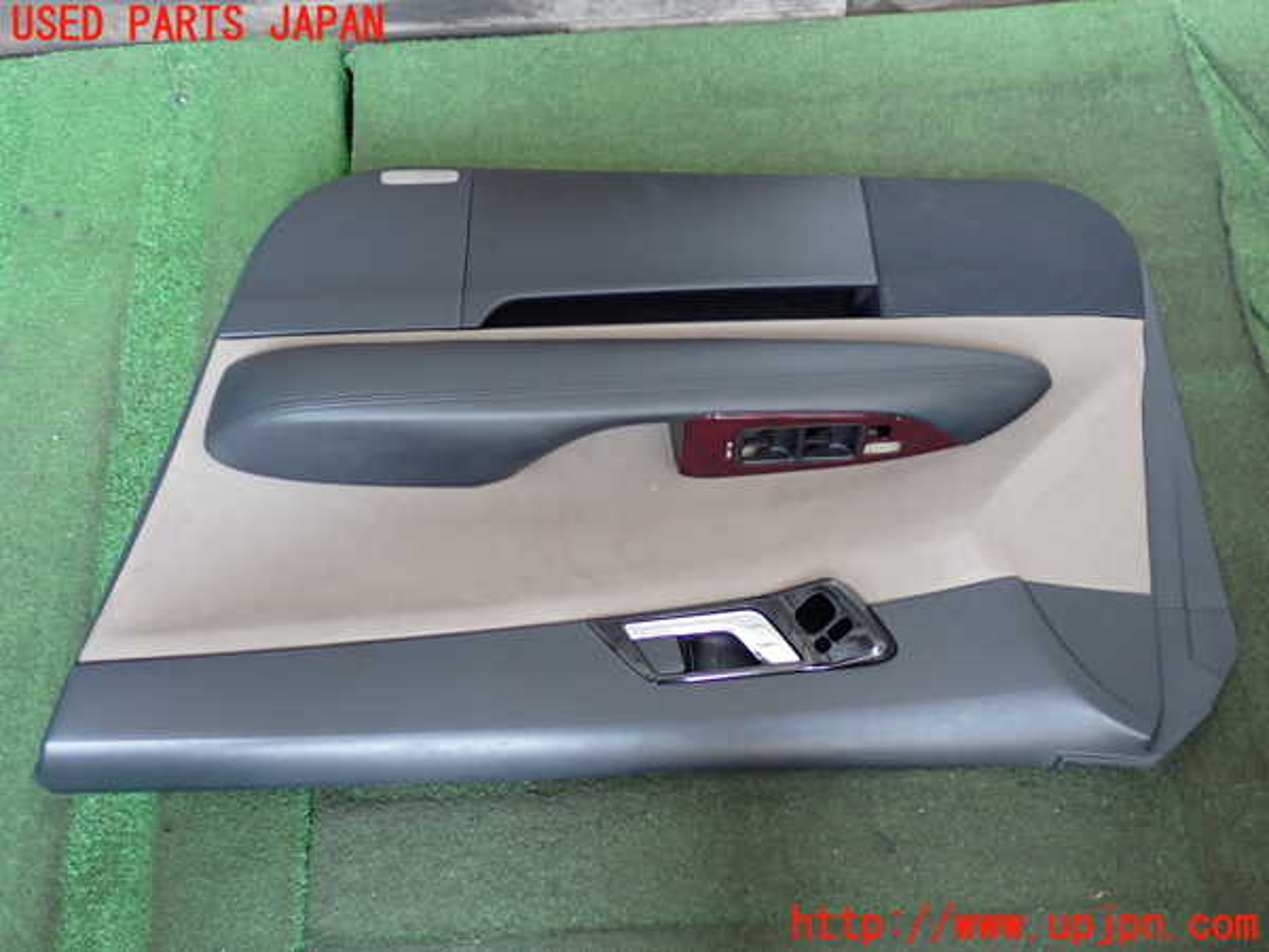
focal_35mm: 41
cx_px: 634
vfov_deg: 35.1
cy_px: 476
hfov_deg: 45.8
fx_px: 1503
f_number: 2.8
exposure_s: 1/40
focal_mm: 7.31
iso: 250
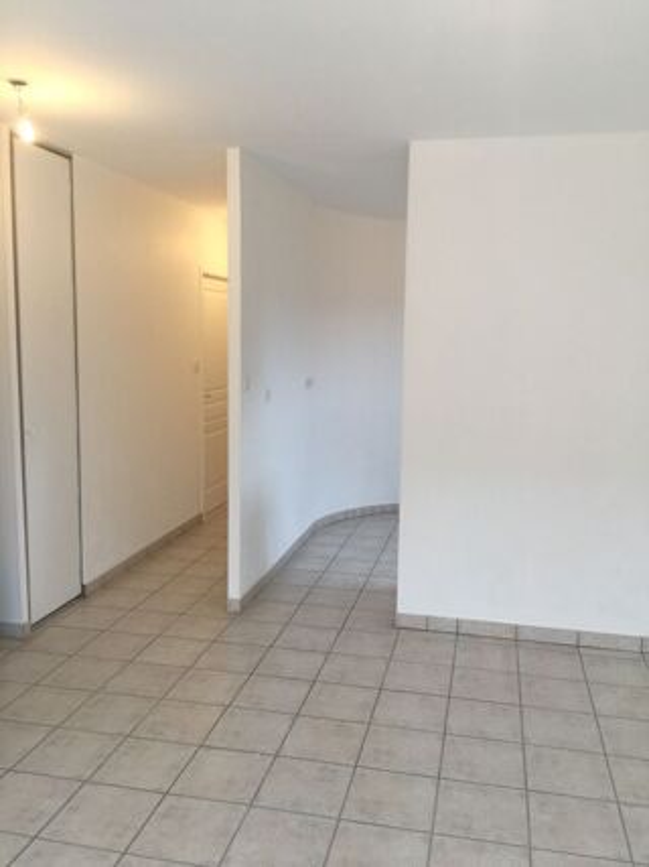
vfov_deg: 61.7
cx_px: 324
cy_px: 434
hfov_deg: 48.2
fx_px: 725
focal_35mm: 29
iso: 50
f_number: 2.2
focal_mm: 4.15
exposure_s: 1/33
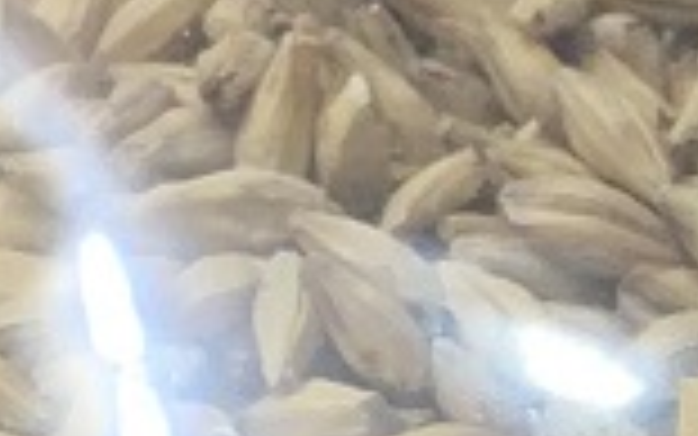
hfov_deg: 7.8
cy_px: 881
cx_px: 898
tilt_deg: -6.9
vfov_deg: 4.8
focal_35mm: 267
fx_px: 5081
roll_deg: +2.3
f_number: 1.8
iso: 200
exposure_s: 1/50
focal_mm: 4.25
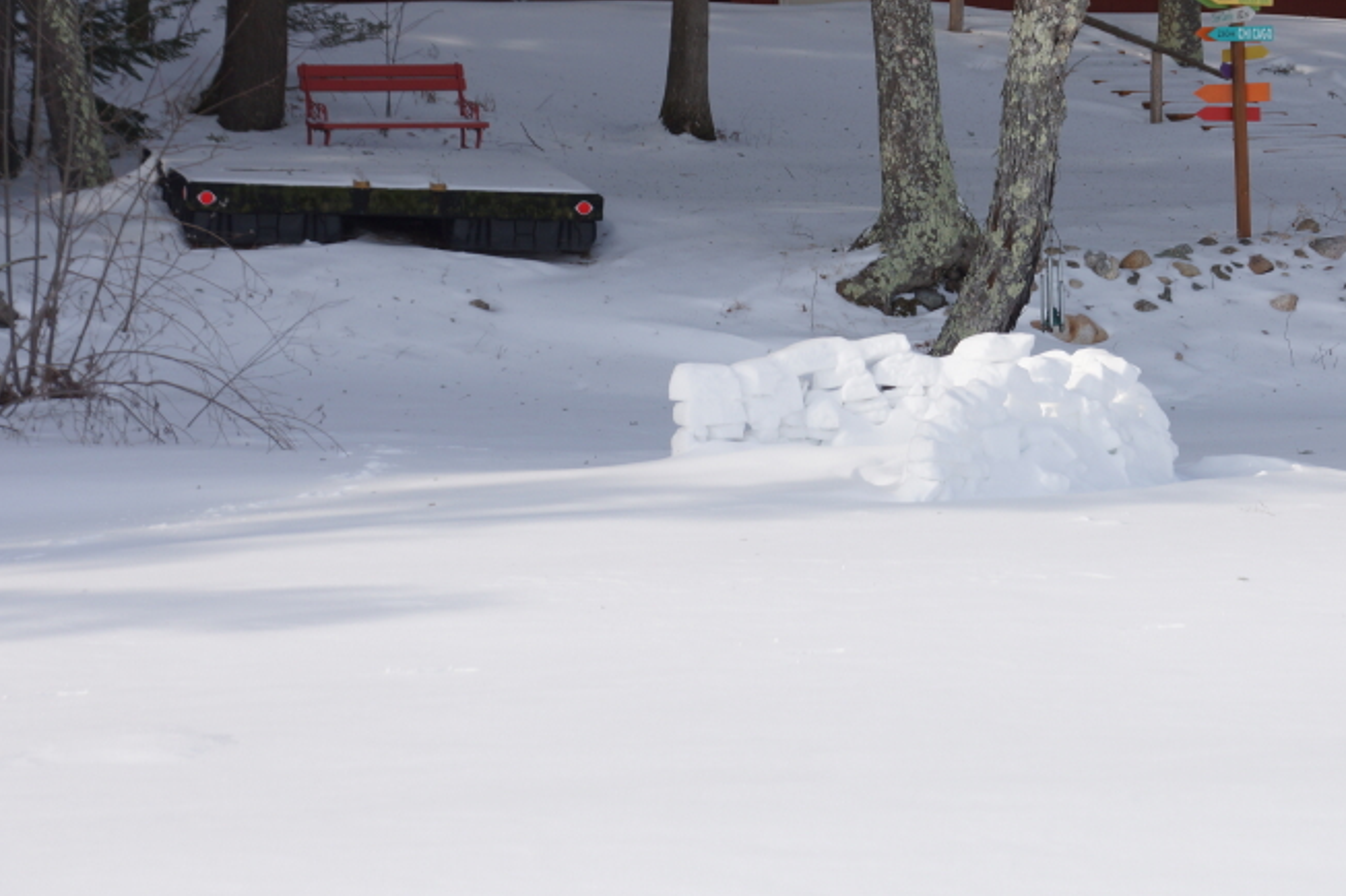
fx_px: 4297
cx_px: 1003
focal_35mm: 115
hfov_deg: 17.7
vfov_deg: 11.9
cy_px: 239
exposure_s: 1/160
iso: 100
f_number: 6.3
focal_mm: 50
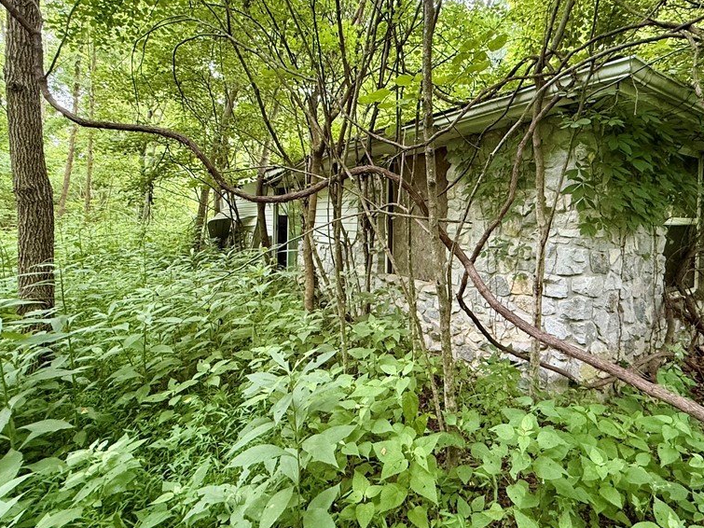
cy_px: 225
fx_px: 386
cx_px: 380
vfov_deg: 68.3
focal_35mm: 19
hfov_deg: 84.5
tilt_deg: -0.5
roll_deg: -2.0
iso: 500
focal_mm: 2.22
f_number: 2.2
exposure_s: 1/60
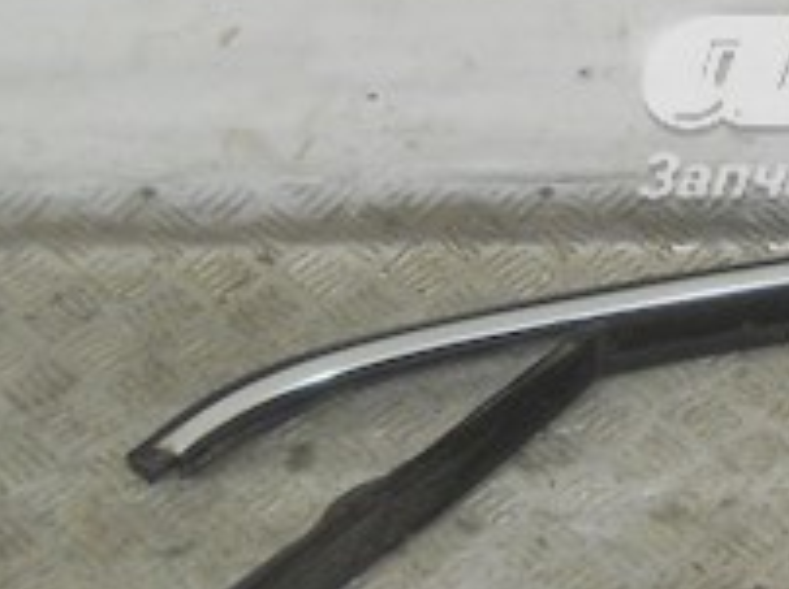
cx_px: 1086
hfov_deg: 14.4
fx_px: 2960
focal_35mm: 130
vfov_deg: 11.3
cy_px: 66
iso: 125
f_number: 3.1
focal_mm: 6.72
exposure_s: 1/30
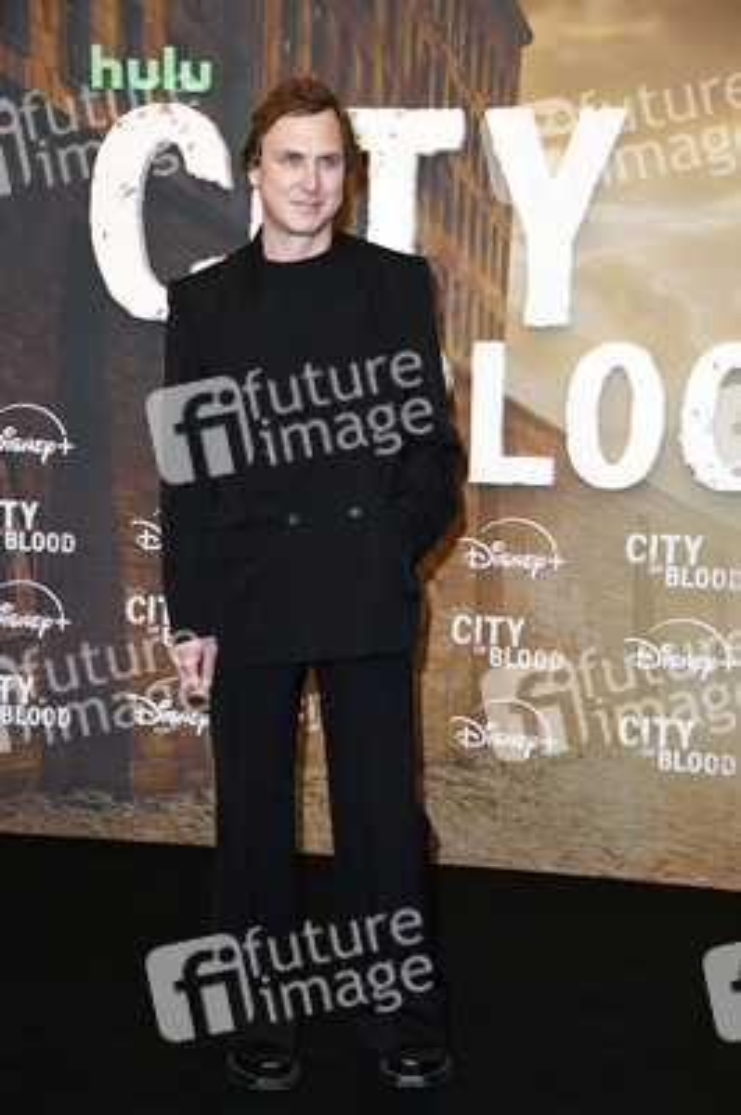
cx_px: 370
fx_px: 2165
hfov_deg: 19.4
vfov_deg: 28.9
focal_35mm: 70
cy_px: 558
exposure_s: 1/320
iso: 1000
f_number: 5.6
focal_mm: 70
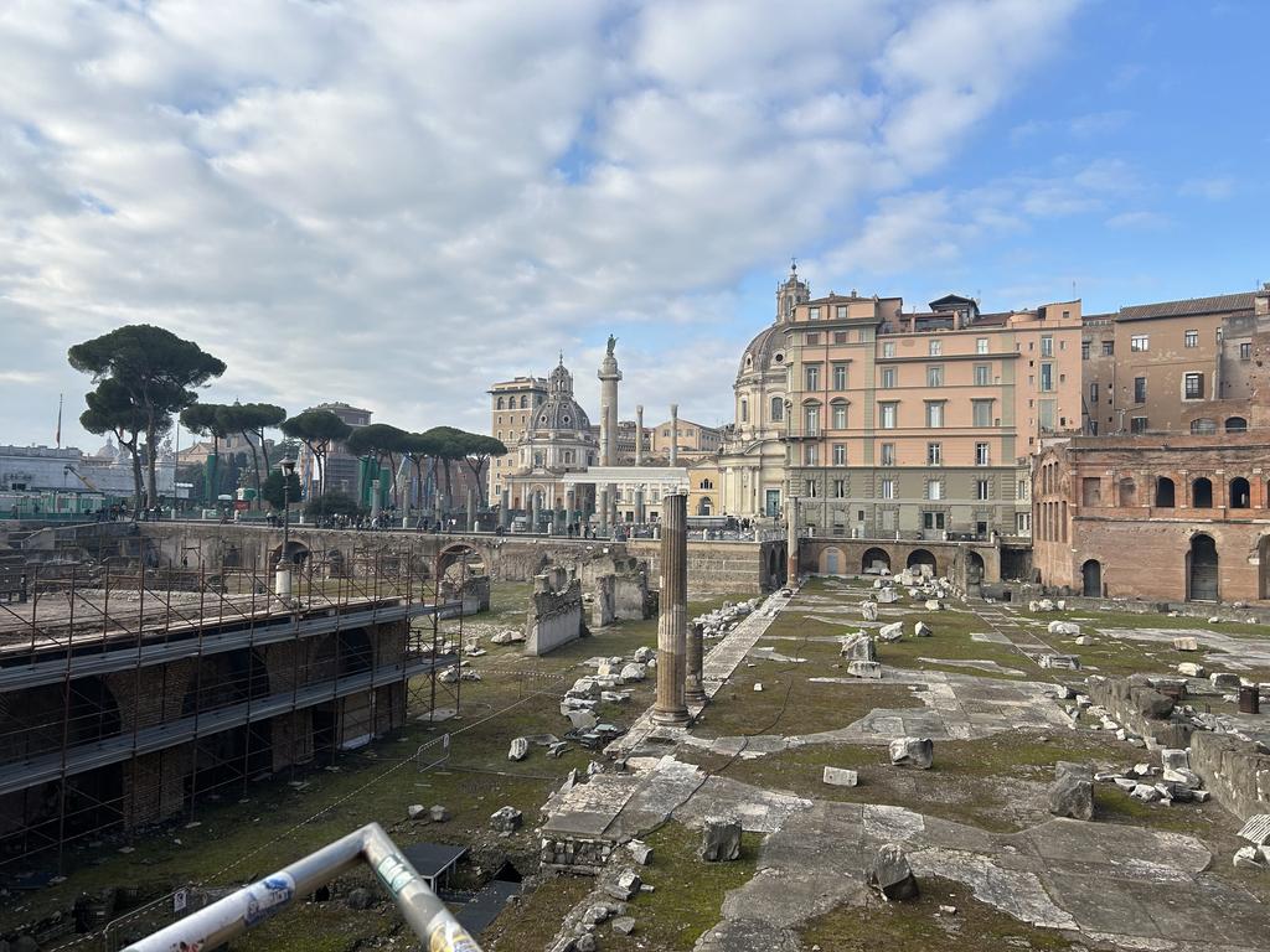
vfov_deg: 53.1
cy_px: 476
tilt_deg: +1.2
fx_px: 954
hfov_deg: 67.3
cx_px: 635
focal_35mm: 26
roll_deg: -1.5
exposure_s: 1/2457
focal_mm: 5.7
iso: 50
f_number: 1.5
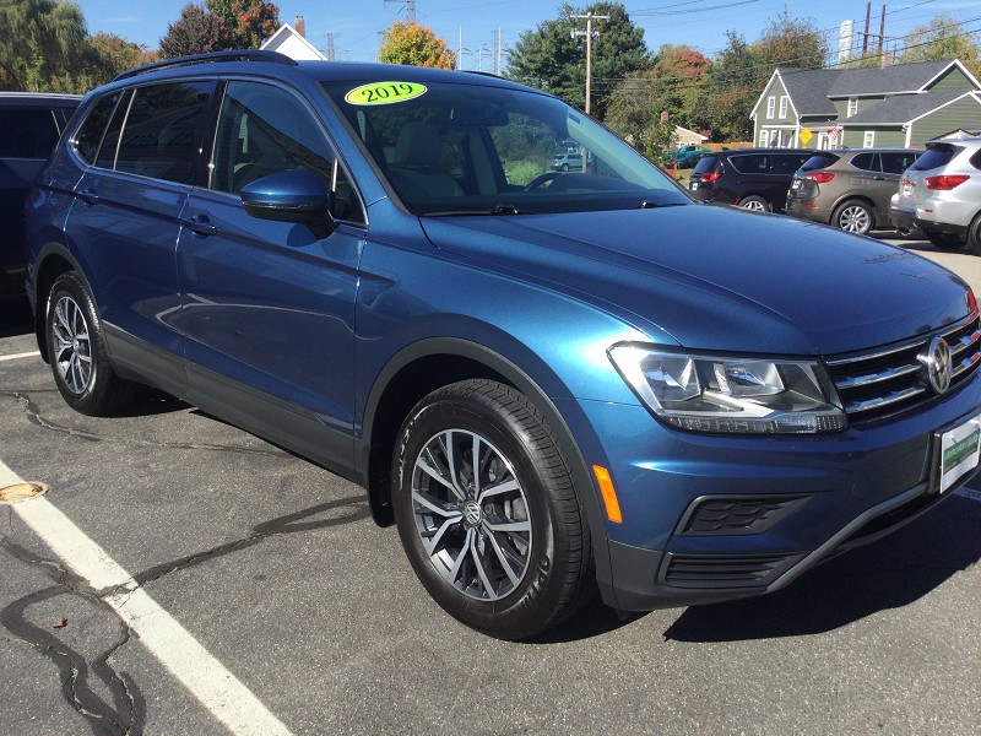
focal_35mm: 31
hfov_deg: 58.4
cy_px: 368
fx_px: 879
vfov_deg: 45.4
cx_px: 490
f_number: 2.4
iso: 25
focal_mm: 3.3
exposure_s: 1/905
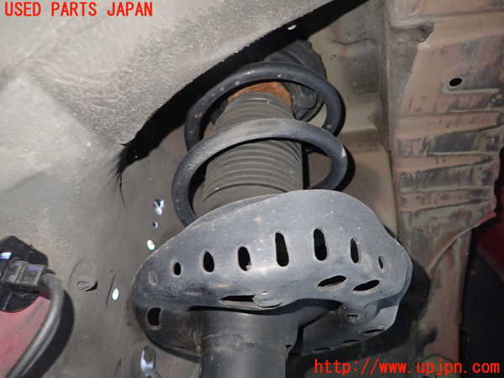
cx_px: 252
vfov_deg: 54.9
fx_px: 364
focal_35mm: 25
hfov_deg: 69.4
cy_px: 189
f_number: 2
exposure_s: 1/25
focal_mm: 4.5
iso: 800
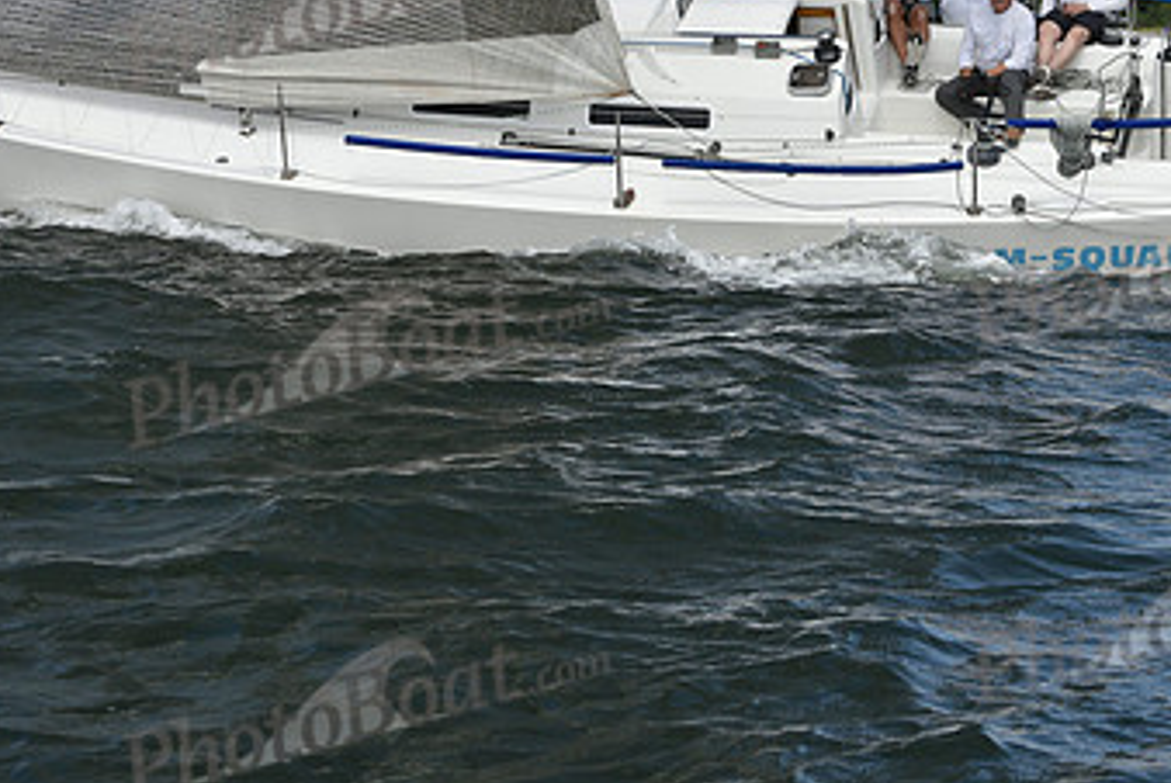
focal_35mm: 120
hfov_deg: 17.0
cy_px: 130
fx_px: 3907
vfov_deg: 11.4
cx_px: 793
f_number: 10
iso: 320
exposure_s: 1/1000
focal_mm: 70
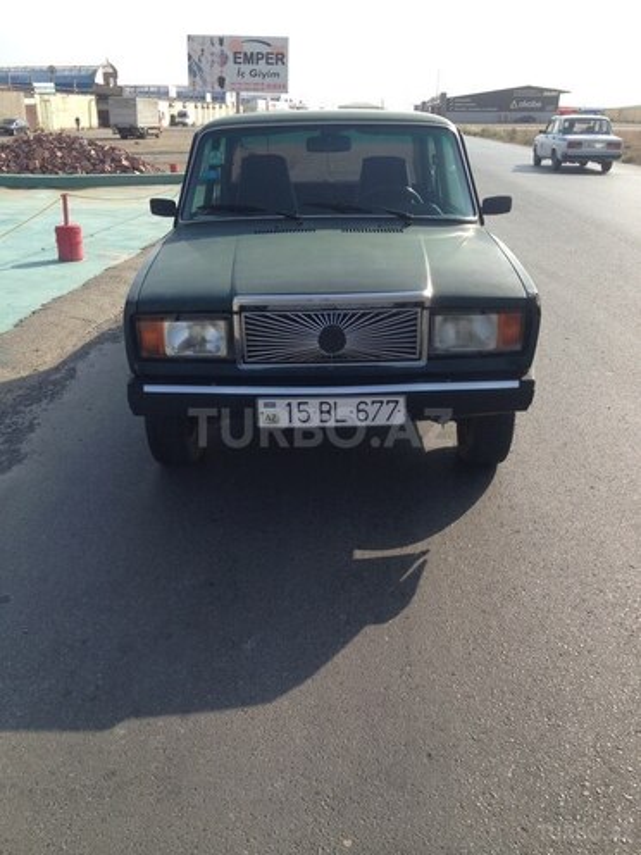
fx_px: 815
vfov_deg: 55.4
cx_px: 320
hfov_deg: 42.9
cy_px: 428
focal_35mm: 33
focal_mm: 4.12
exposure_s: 1/1063
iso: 50
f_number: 2.4
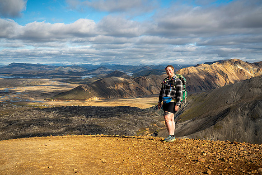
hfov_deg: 48.4
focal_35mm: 40
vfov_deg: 33.4
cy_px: 88
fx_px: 291
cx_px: 131
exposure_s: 1/250
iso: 200
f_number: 9
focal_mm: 40
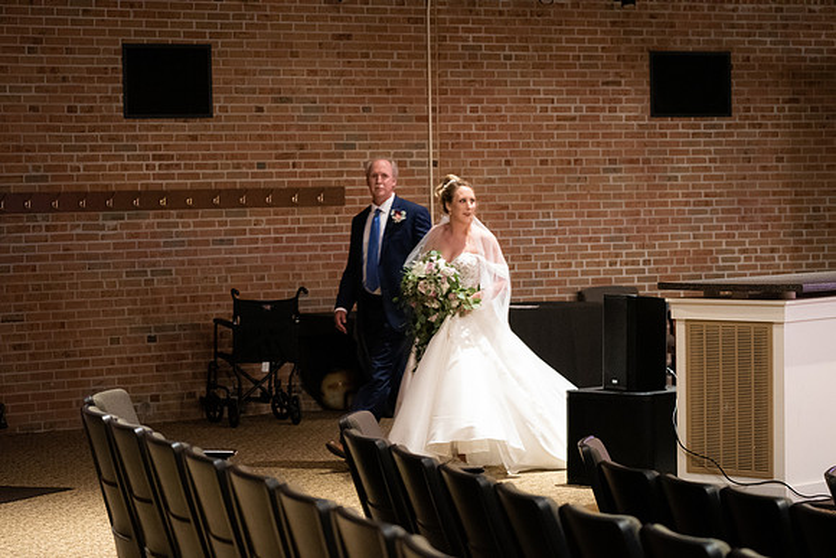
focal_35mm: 120
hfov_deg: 17.1
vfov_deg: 11.4
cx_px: 418
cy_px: 279
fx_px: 2787
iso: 6400
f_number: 2.8
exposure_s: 1/50
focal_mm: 80
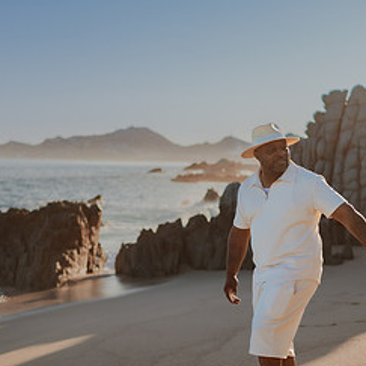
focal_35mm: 71
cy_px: 243
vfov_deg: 24.2
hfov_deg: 24.3
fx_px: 849
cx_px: 185
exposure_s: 1/4000
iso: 100
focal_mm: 35
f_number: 1.8
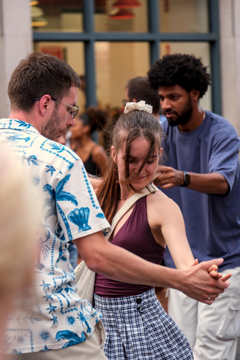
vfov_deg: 13.1
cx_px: 120
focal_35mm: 157
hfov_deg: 8.7
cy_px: 180
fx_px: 1570
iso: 1250
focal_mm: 104.9
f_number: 4.2
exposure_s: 1/250
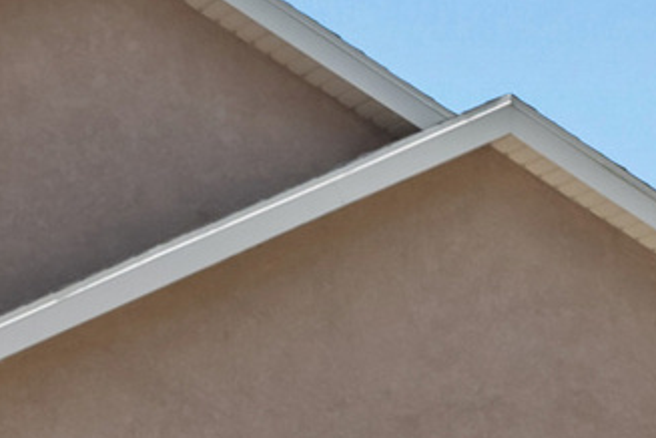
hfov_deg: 10.8
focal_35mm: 188
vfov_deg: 7.1
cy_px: 857
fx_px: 3426
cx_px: 702
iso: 800
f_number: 8
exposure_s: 1/250
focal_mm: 30
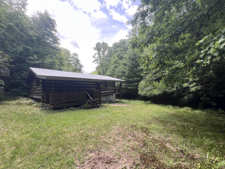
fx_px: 84
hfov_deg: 106.2
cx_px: 112
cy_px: 84
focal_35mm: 13
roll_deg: +2.3
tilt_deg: +4.3
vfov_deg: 89.9
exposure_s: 1/229
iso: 32
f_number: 1.8
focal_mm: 1.57
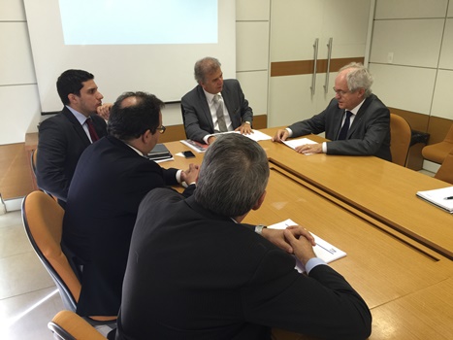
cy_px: 170
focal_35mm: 29
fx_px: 379
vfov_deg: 48.2
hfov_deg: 61.7
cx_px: 226
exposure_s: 1/15
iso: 32
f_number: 2.2
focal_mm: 4.15
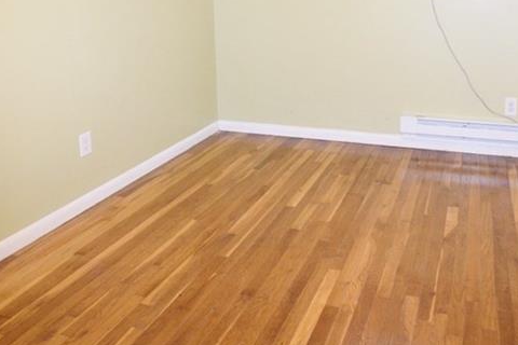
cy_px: 36
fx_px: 460
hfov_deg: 57.5
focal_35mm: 32
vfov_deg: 38.4
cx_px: 342
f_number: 4.5
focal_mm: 10
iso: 800
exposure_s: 1/80
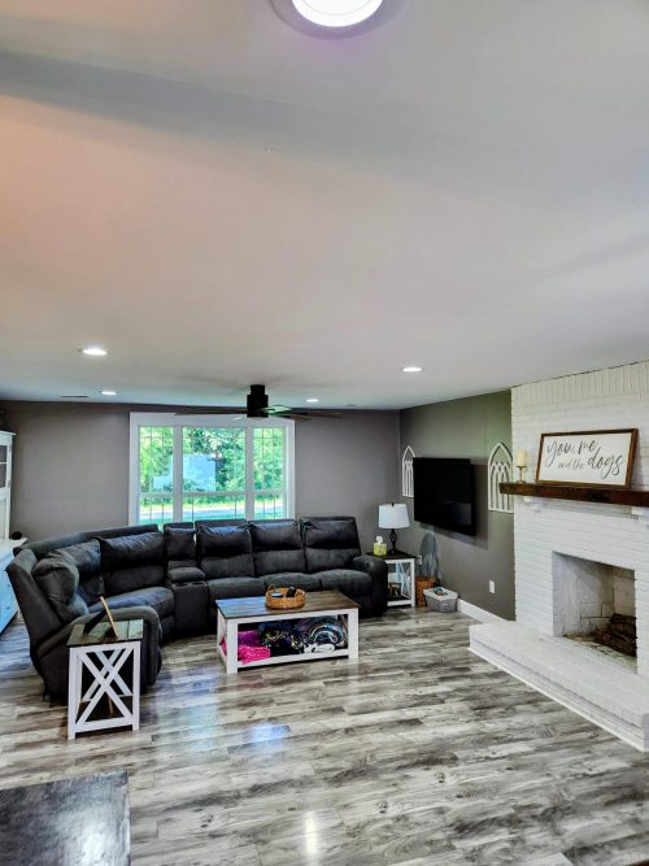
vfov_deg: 73.9
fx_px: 575
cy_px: 433
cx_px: 324
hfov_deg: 58.9
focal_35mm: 23
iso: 250
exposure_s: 1/120
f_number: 1.8
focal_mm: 5.4
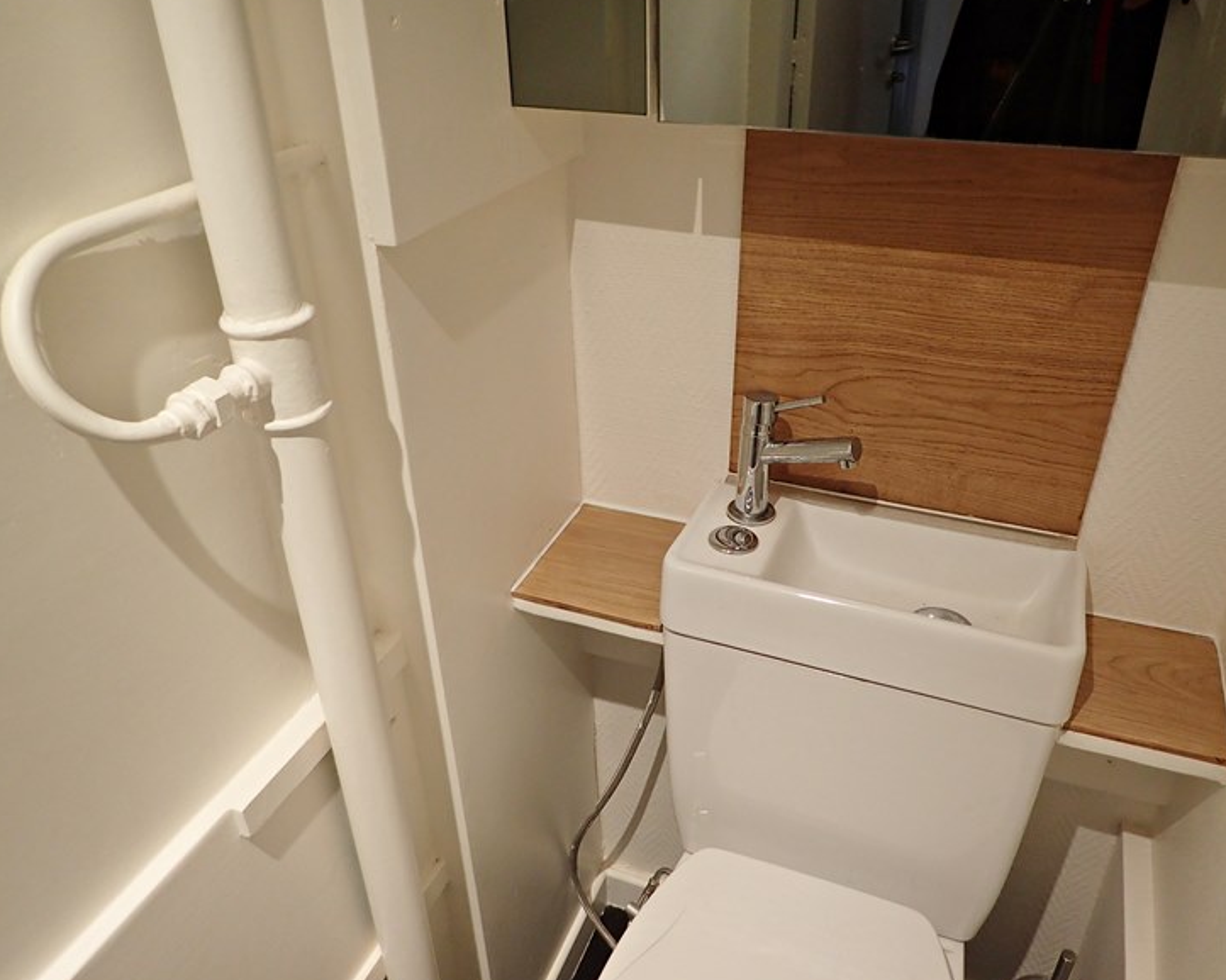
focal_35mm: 27
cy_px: 483
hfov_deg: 64.0
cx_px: 646
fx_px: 979
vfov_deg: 53.2
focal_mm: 4.5
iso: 160
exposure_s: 1/60
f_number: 2
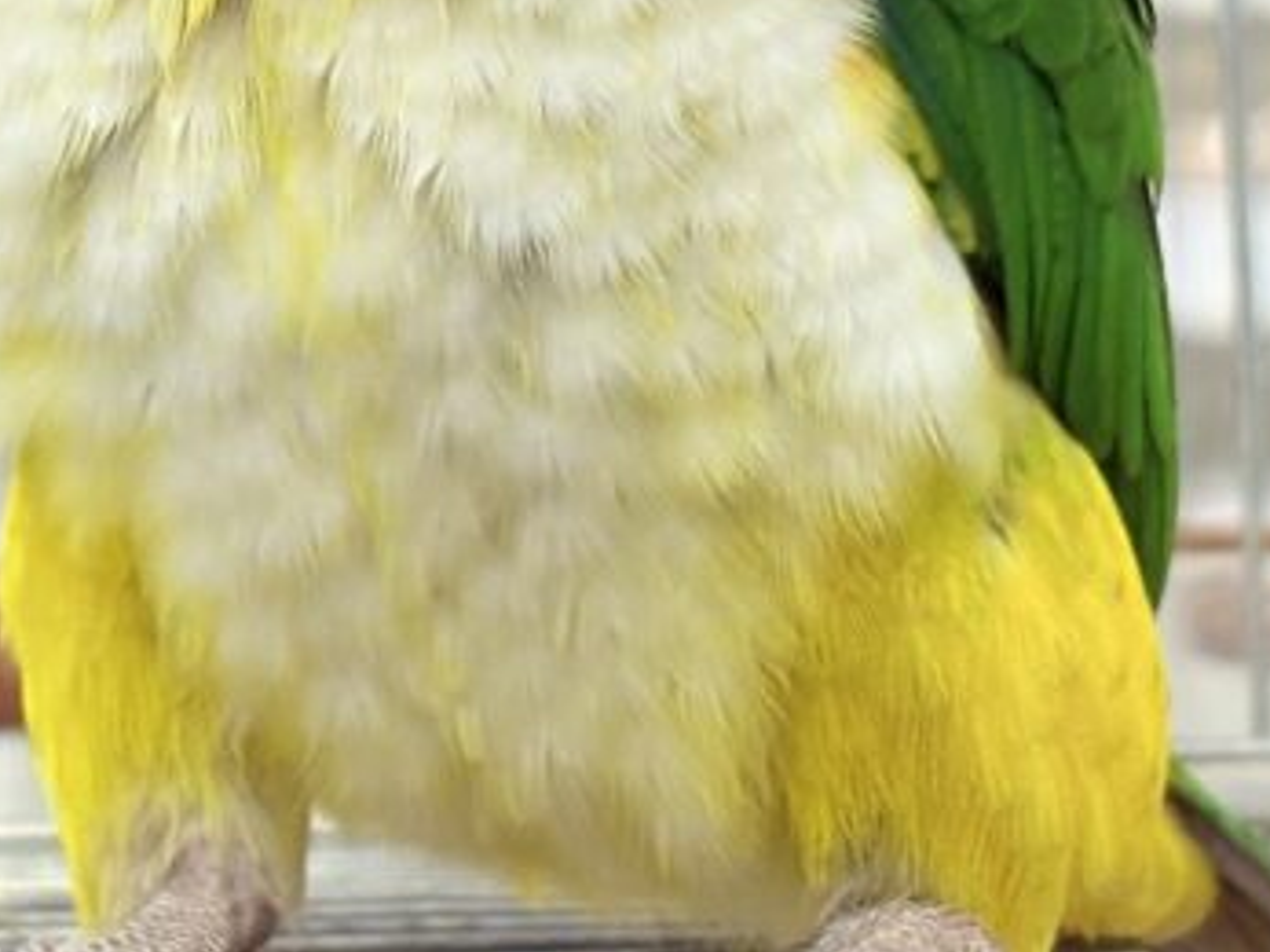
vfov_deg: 8.2
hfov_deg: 11.0
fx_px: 6602
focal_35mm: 180
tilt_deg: +5.7
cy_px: -209
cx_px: 410
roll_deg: +1.3
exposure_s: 1/50
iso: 64
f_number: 1.6
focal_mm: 5.96
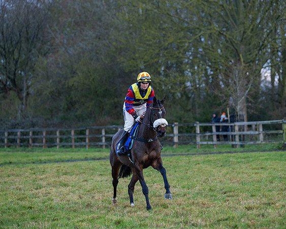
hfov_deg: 10.4
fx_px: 1572
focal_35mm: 186
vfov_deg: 8.3
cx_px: 148
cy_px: 114
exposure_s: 1/500
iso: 800
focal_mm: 165
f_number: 4
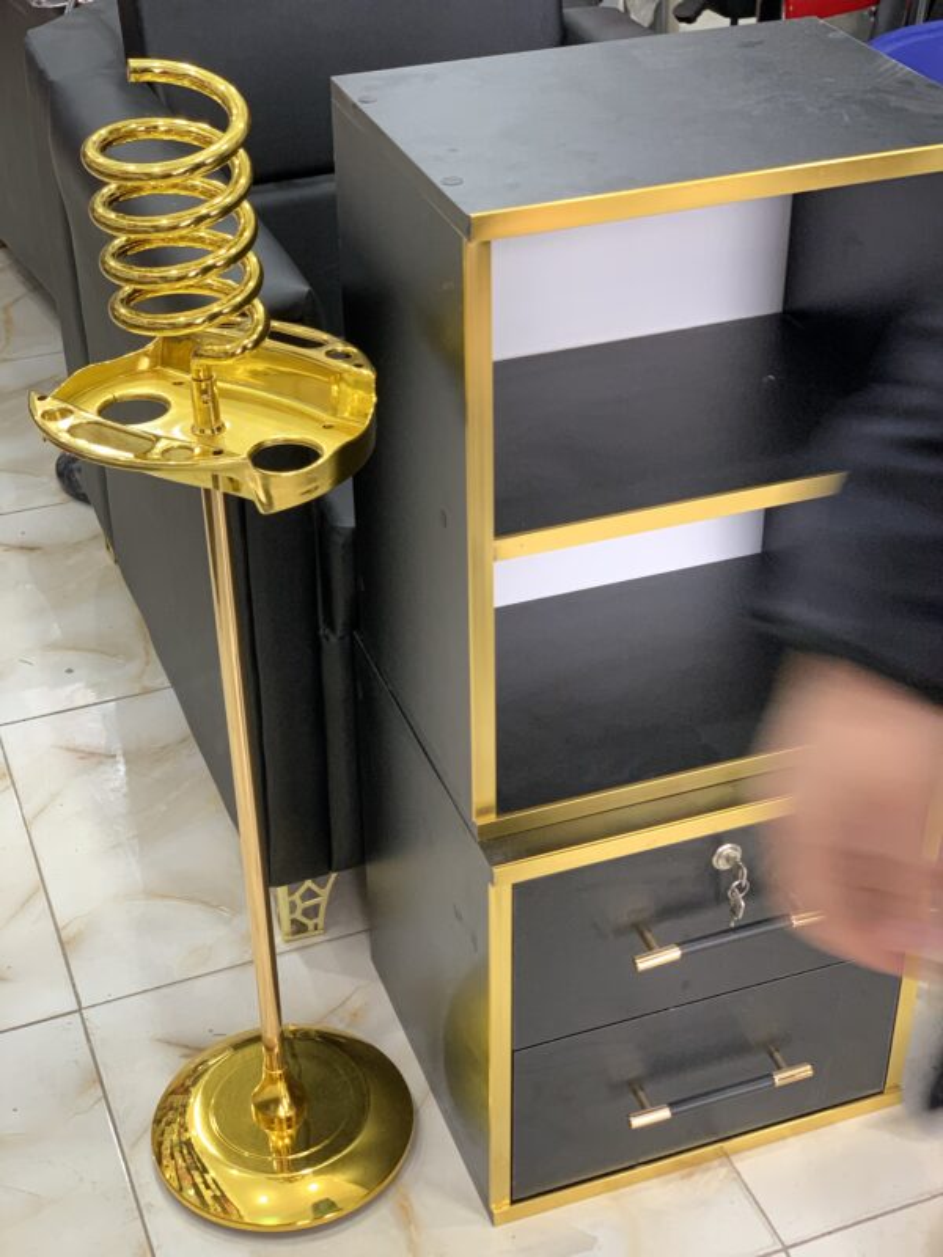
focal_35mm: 52
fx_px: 1889
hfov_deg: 28.0
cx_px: 472
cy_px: 628
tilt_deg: -33.0
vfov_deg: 36.8
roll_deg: +0.3
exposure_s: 1/60
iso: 160
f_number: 2.4
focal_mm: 6
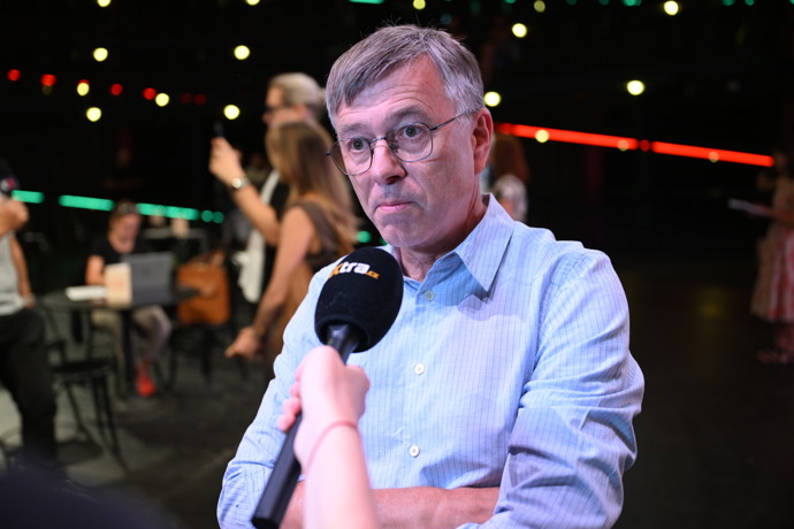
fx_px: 816
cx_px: 397
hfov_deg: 51.9
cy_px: 264
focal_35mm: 37
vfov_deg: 35.9
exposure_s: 1/100
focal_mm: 37
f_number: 2.8
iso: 1000
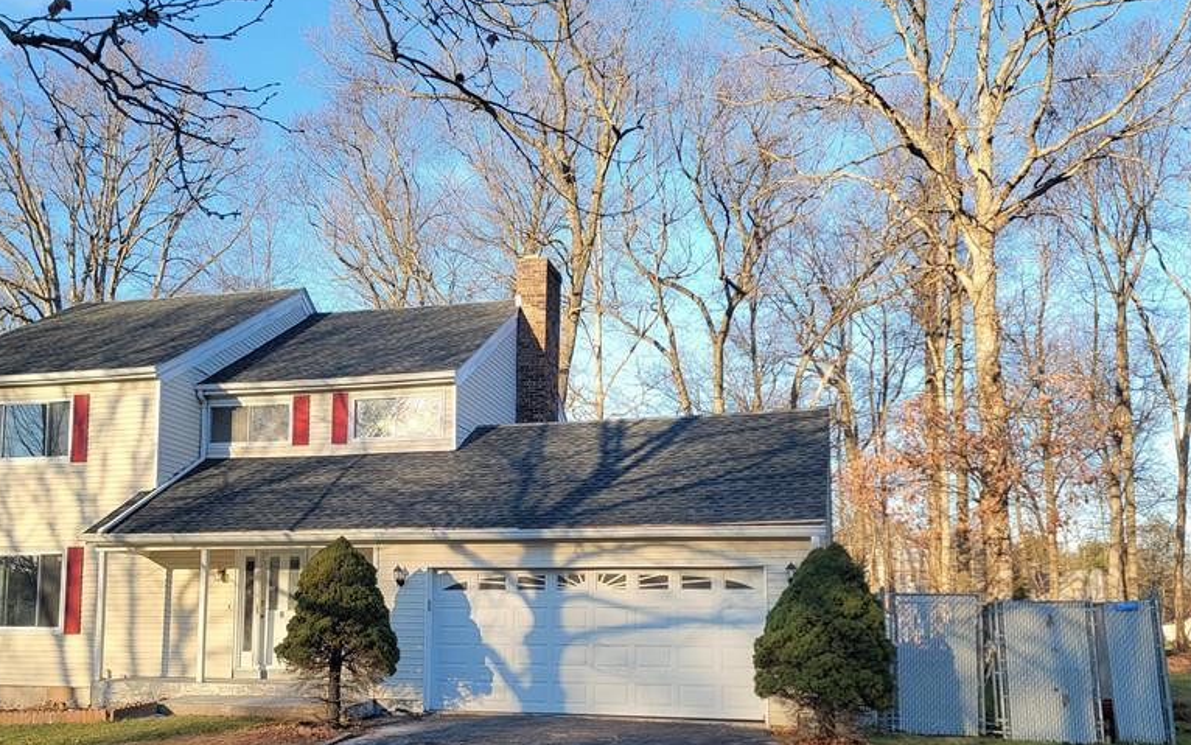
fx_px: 1104
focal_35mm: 34
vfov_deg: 36.5
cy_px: 549
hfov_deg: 56.4
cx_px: 498
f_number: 1.8
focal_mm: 6.7
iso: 16
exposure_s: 1/164
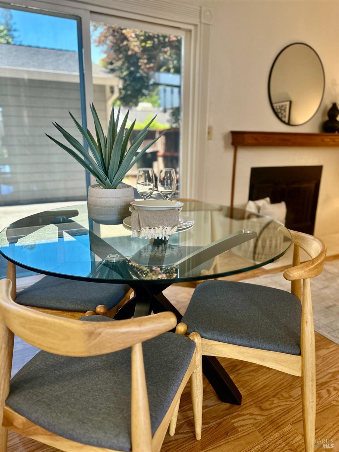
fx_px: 313
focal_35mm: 24
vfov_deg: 71.6
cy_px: 226
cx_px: 170
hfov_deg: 56.8
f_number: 1.78
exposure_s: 1/60
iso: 250
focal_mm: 6.86
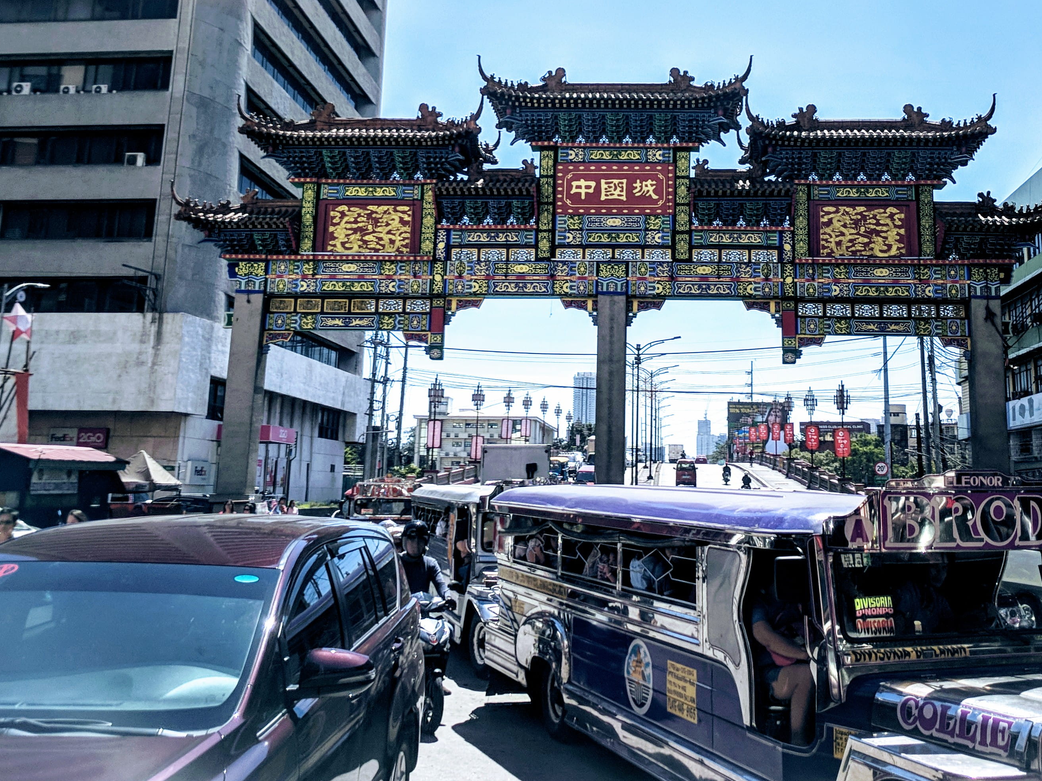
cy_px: 215
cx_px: 618
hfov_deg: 46.6
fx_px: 1204
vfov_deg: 35.3
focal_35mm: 40
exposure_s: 1/2165
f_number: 2
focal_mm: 4.67
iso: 51
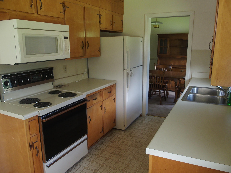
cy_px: 86
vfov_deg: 49.7
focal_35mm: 28
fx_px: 187
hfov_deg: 63.4
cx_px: 116
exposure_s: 1/30
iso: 200
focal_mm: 6
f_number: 2.8
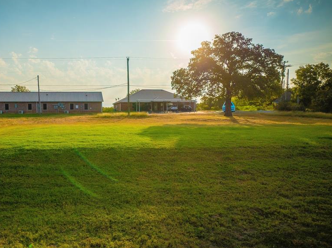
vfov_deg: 44.0
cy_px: 143
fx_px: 307
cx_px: 112
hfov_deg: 55.7
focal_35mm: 32
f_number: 2.8
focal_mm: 12.29
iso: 100
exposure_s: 1/1600
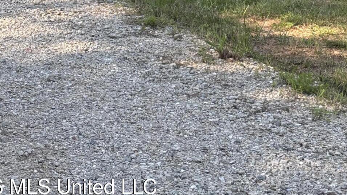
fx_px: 1095
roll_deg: +0.6
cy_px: -144
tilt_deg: -4.8
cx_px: 214
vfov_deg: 9.7
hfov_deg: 18.0
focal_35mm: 119
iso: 32
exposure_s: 1/456
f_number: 1.6
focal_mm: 5.96
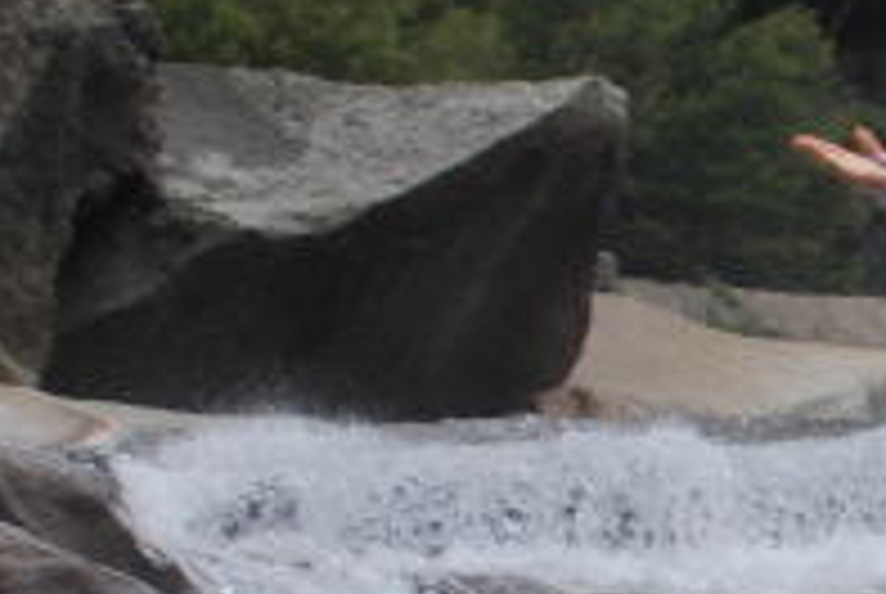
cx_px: 1543
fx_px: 4387
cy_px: 536
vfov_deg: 7.7
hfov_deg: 10.9
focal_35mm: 178
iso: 100
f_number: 6.3
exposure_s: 1/160
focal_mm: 26
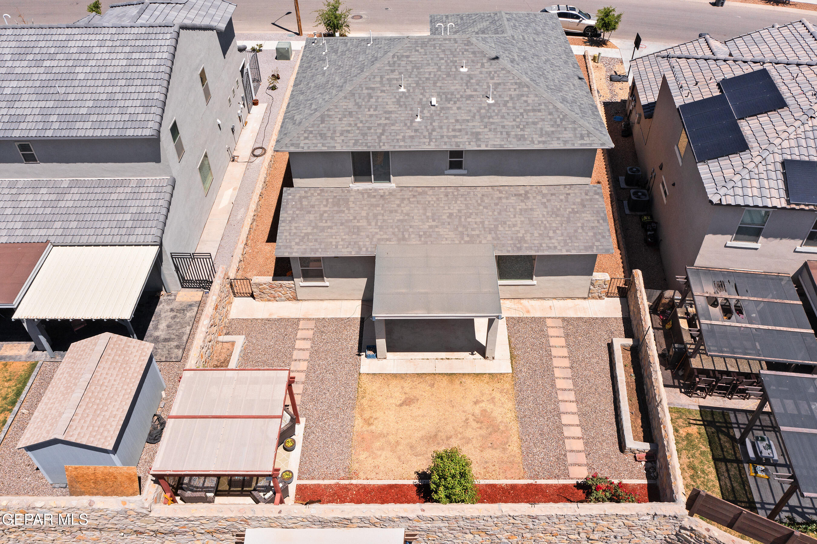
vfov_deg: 46.4
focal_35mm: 28
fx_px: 635
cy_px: 272
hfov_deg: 65.5
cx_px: 408
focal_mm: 10.26
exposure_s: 1/800
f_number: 6.3
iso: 100
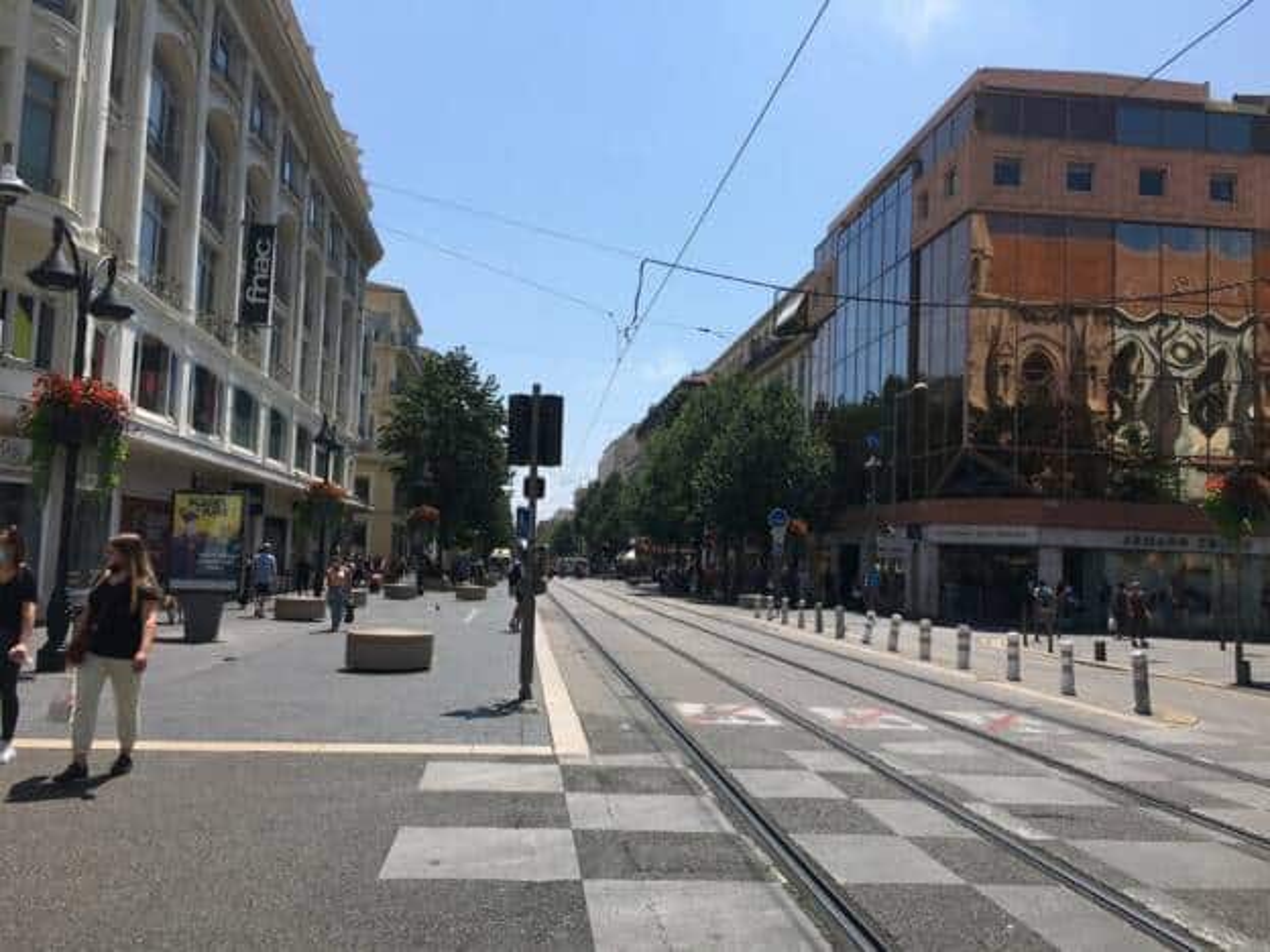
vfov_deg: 48.2
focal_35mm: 29
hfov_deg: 61.7
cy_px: 476
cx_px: 635
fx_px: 1064
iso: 25
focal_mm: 4.15
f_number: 2.2
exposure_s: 1/2404
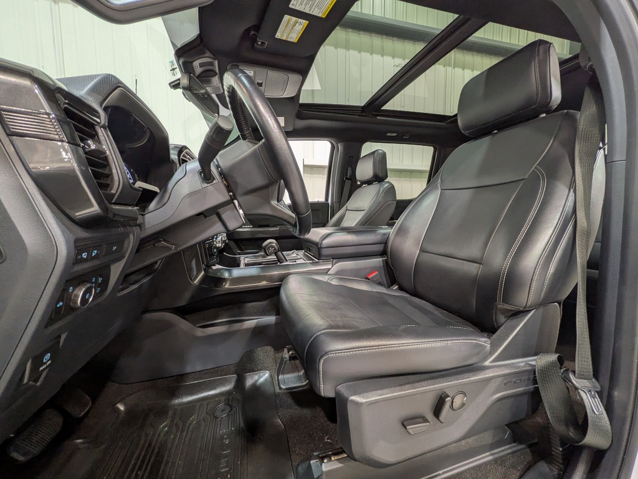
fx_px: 258
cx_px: 319
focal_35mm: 14
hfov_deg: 102.1
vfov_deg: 85.7
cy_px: 240
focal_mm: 1.83
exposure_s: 1/30
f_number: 2.2
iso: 86
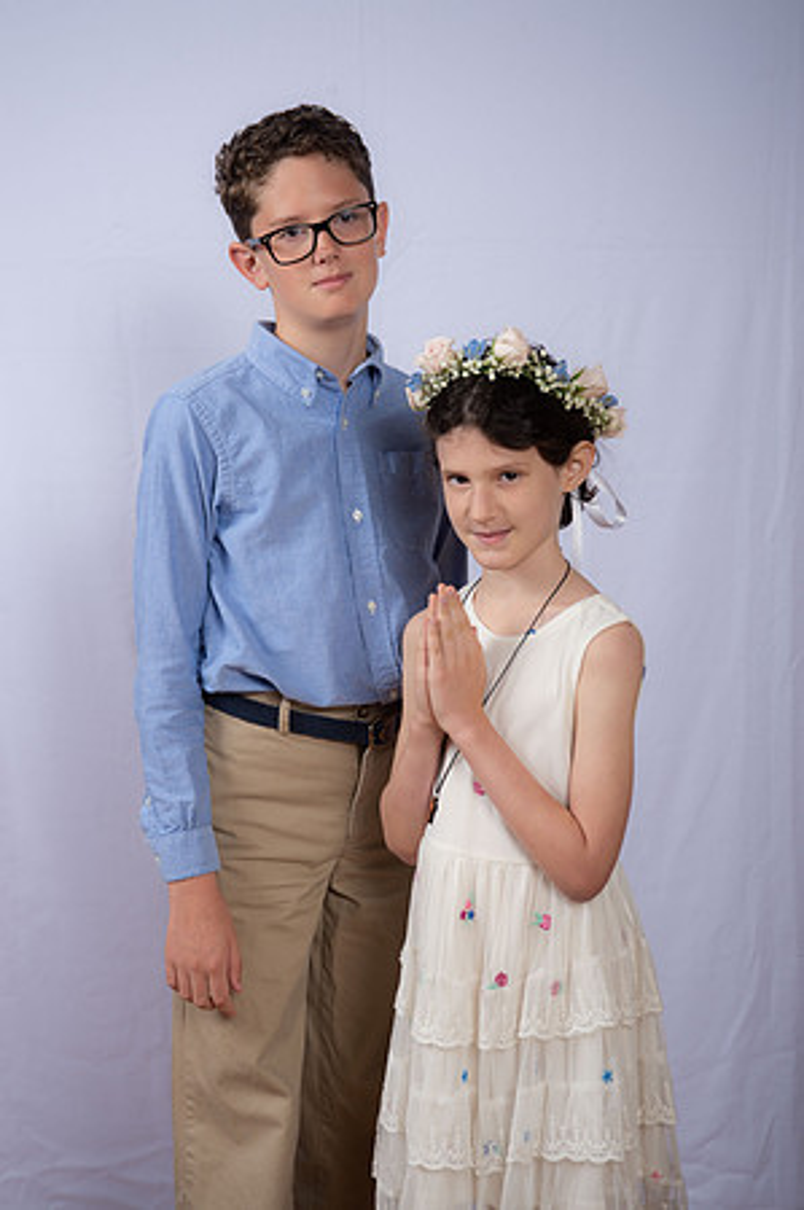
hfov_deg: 20.9
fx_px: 2182
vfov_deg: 31.0
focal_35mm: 65
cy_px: 605
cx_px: 402
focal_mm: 65
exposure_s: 1/160
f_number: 8
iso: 250
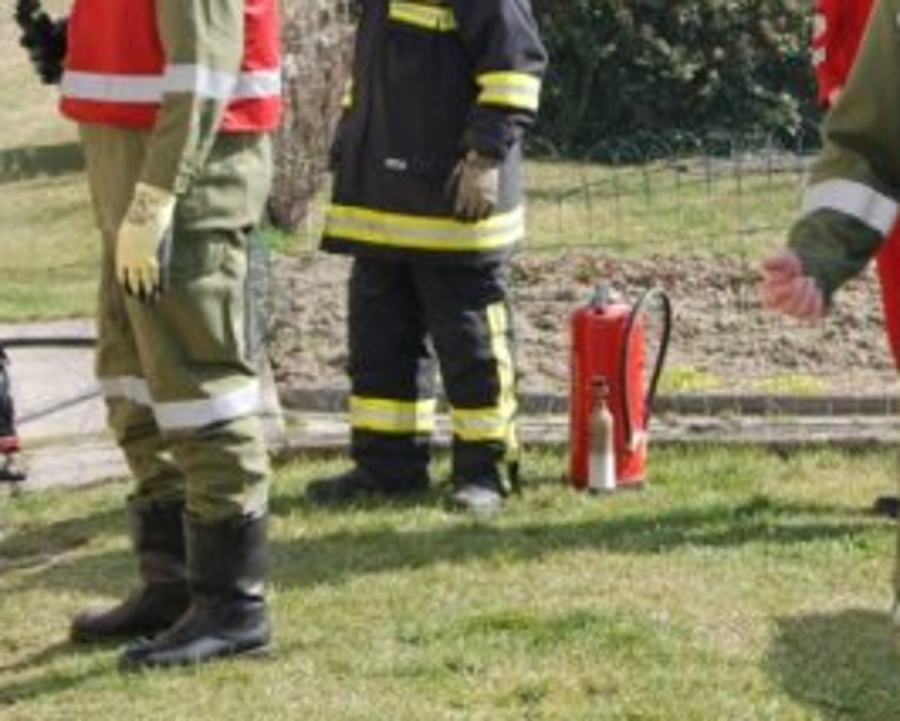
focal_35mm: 144
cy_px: 134
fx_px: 3837
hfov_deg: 13.3
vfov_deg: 10.7
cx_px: 778
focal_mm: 34
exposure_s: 1/160
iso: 100
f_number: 6.3
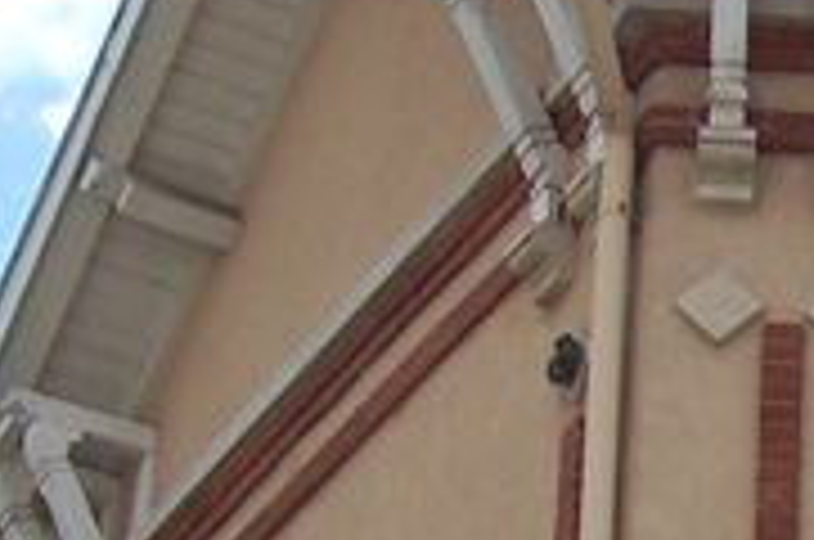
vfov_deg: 6.8
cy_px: 974
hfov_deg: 10.2
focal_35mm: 196
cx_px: 1165
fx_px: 4424
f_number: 5.1
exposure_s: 1/500
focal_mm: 5.6
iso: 80
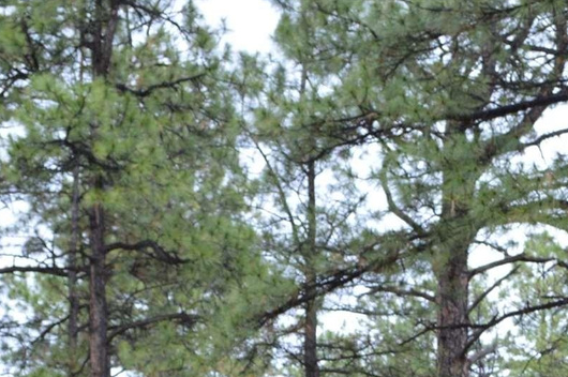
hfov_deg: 17.4
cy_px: 727
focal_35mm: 116
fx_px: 1828
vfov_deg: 10.9
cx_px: 533
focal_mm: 20
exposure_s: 1/125
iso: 320
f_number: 5.6
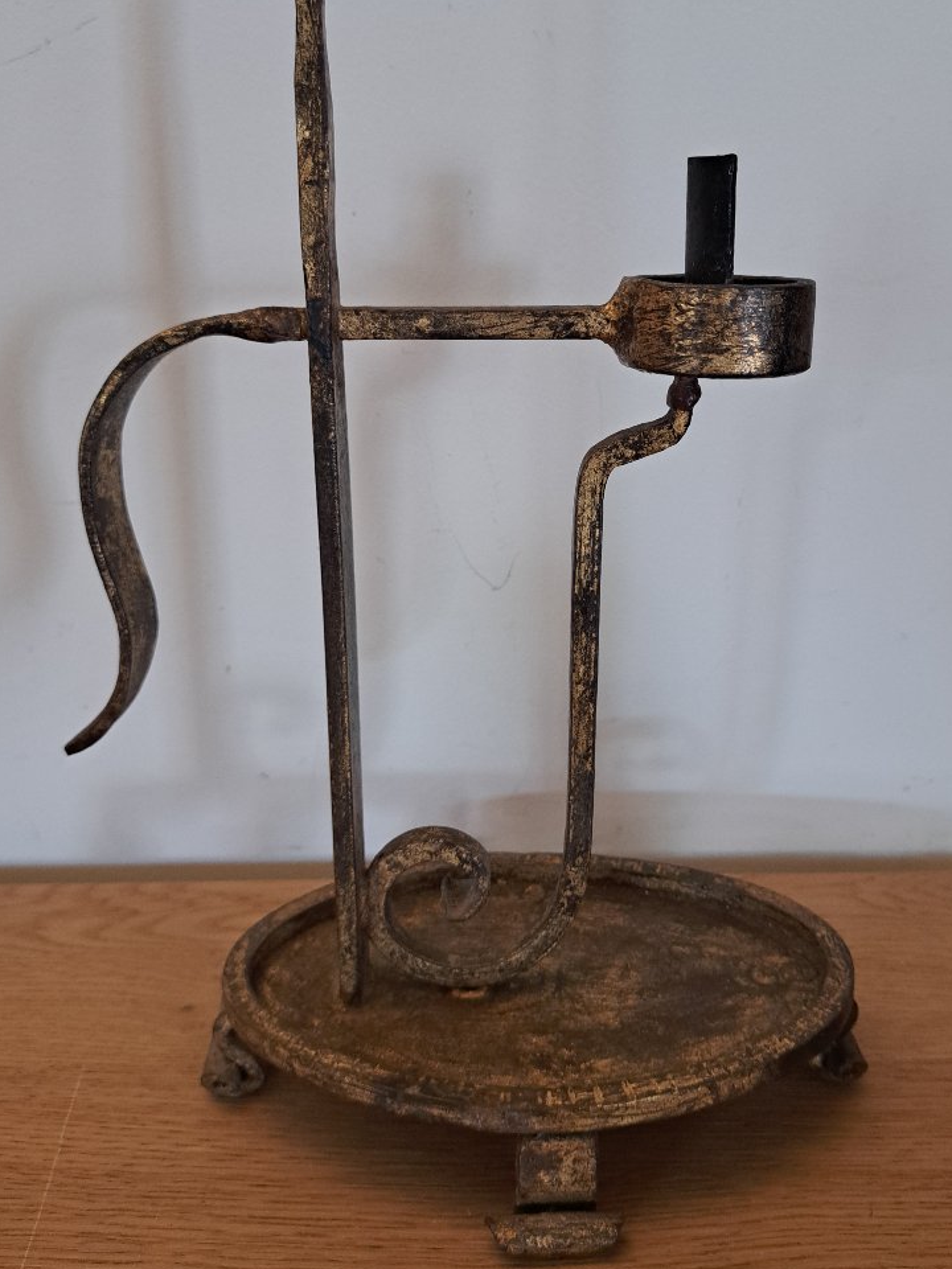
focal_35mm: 30
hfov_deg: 46.8
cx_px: 483
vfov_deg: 59.7
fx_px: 1100
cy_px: 535
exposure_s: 1/50
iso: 320
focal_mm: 5.23
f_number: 1.8
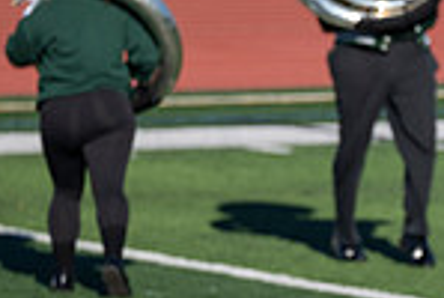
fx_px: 9602
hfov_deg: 2.6
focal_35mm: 777
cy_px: 240
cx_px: 849
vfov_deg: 1.8
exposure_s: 1/2000
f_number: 4
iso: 160
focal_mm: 200
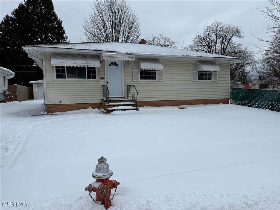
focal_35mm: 24
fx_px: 194
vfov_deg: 56.8
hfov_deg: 71.6
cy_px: 105
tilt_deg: -3.8
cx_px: 140
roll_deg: +0.9
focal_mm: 6.76
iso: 80
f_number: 1.78
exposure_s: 1/3145
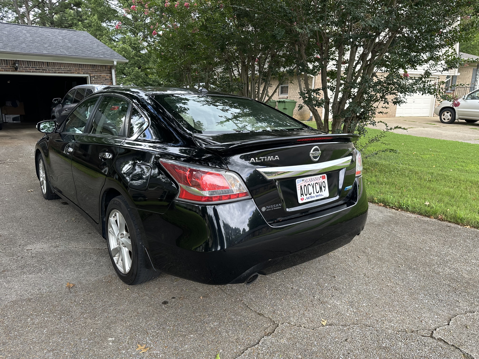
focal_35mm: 24
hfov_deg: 71.6
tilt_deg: -13.6
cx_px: 240
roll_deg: -0.2
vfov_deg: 56.8
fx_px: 332
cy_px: 180
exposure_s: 1/370
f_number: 1.78
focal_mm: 6.86
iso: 80
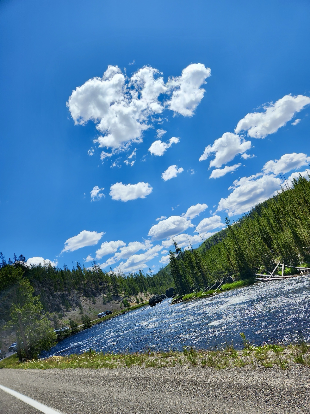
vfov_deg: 73.9
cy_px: 207
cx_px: 155
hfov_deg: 58.9
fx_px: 275
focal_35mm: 23
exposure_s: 1/3618
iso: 20
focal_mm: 5.4
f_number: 1.8
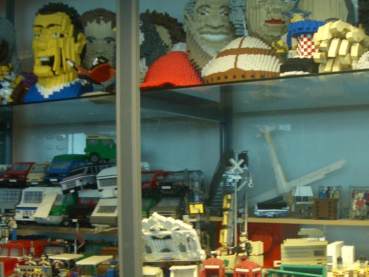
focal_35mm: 59
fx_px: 629
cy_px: 186
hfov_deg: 32.2
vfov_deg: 24.7
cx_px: 267
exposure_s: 1/15
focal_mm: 5.8
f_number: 2.6
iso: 100
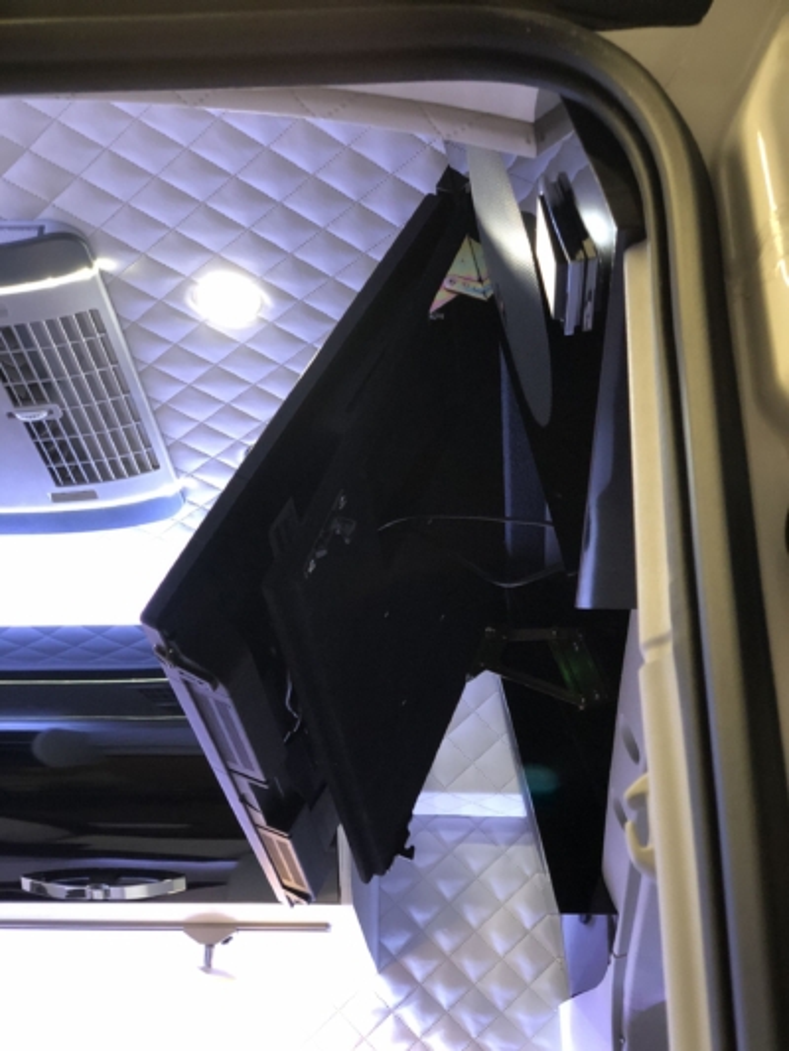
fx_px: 1580
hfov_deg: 28.0
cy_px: 526
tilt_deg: +29.5
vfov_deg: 36.8
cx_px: 394
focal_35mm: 52
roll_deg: -0.5
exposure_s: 1/20
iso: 160
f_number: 2.4
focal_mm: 6
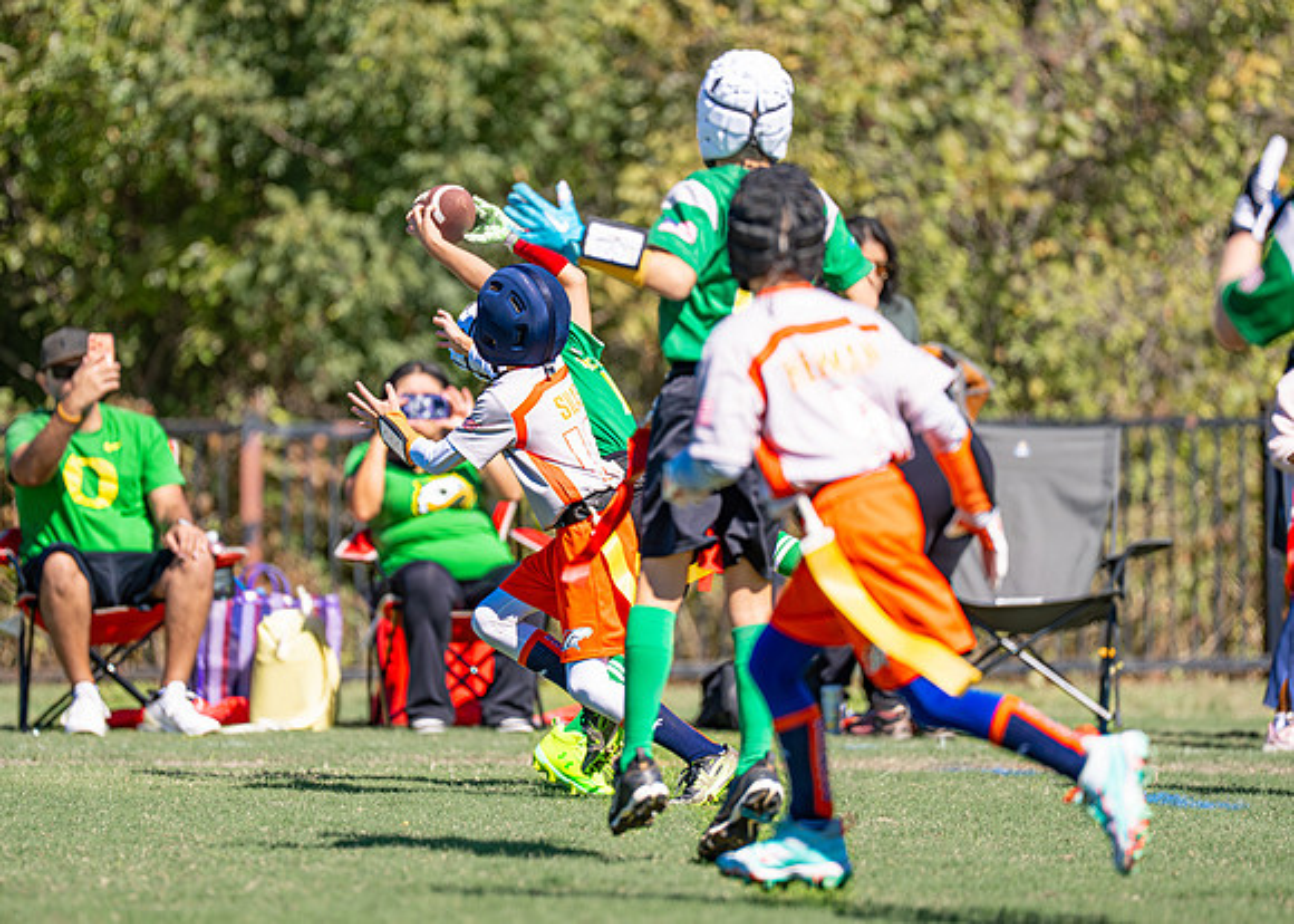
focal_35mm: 278
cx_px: 574
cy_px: 429
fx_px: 10226
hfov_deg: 7.2
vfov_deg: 5.2
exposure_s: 1/3200
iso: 200
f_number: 2.8
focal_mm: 200
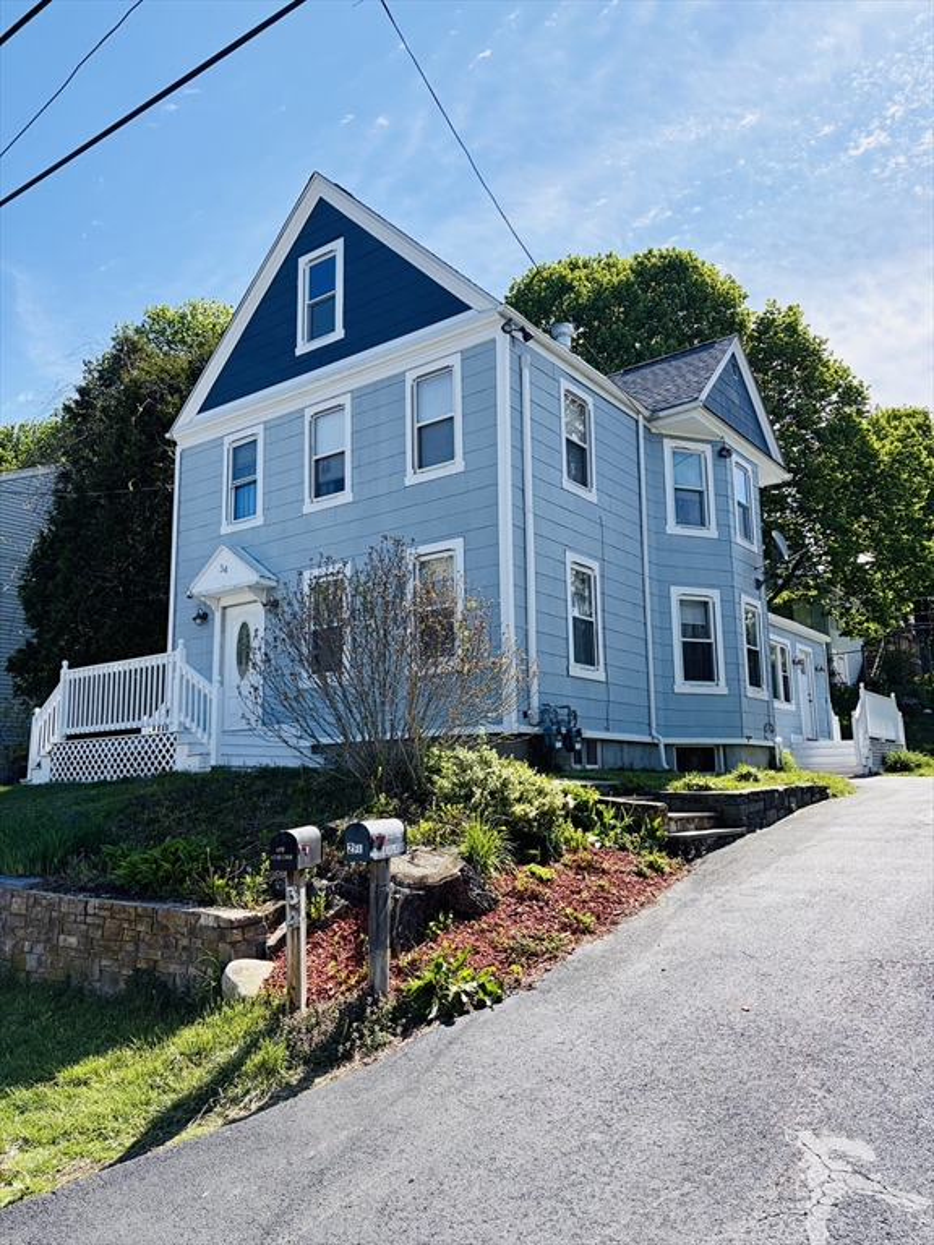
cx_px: 467
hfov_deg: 53.1
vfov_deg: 67.3
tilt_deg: +13.0
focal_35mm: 26
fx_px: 935
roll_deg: +0.9
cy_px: 622
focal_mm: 5.96
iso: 64
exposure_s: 1/3623
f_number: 1.6
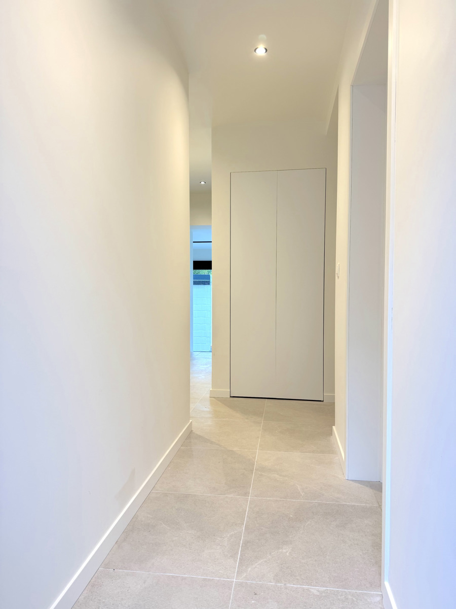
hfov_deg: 56.8
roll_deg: -0.6
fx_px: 422
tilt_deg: -1.5
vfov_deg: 71.6
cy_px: 304
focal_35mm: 24
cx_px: 228
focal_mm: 6.76
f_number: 1.78
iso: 100
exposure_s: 1/100
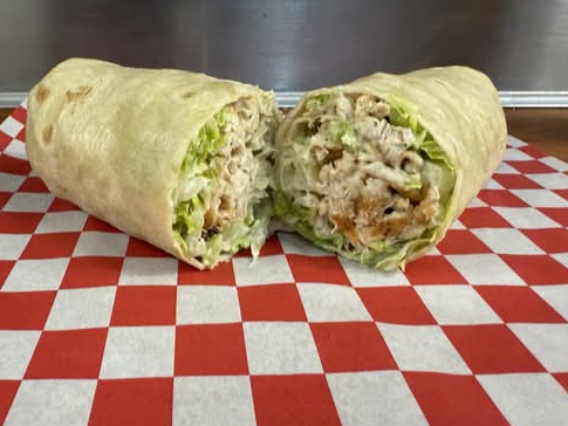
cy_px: 184
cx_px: 234
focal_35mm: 29
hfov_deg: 61.2
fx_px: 476
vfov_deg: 48.1
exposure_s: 1/60
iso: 200
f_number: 2.2
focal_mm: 2.22
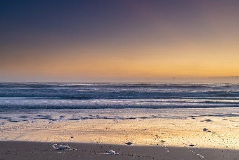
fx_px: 299
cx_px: 120
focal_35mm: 45
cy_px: 80
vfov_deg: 29.9
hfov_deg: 43.6
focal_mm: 44
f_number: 9
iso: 80
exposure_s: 1.3
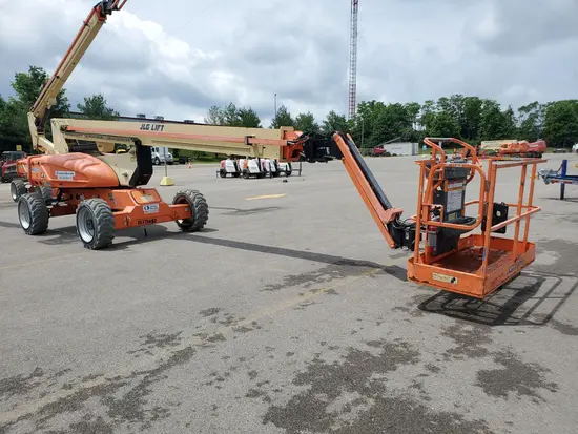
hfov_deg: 67.3
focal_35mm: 26
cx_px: 289
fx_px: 434
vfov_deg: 53.1
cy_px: 217
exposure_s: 1/1988
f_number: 2.4
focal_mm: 4.3
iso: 50
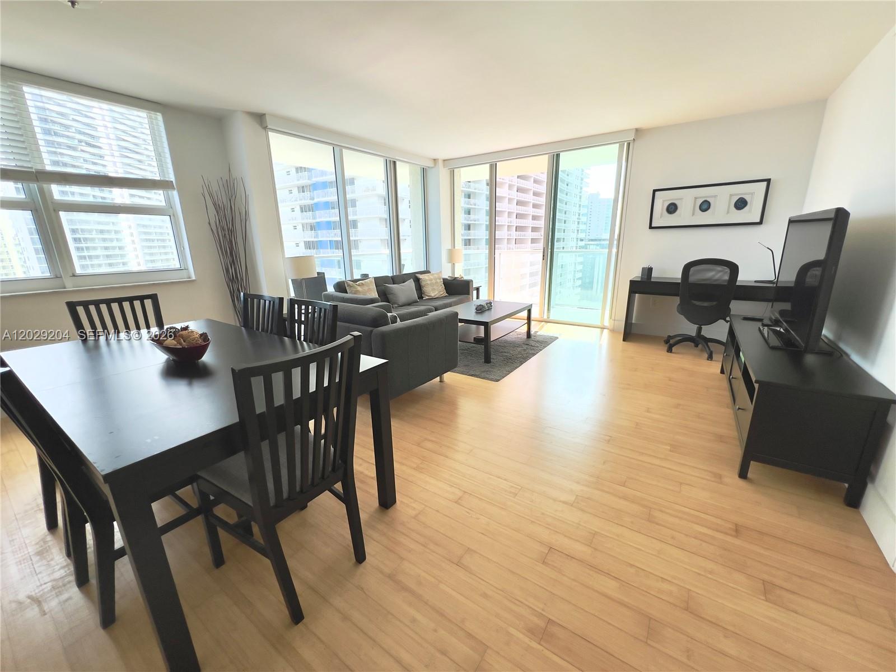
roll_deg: +0.2
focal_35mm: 13
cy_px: 336
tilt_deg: -15.1
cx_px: 448
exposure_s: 1/258
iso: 32
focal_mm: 1.57
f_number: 1.8
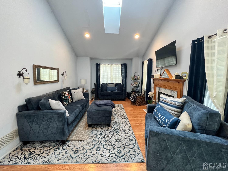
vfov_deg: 89.9
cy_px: 86
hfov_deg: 106.2
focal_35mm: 13
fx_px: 86
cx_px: 114
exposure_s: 1/120
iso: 250
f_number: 1.8
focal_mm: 1.57
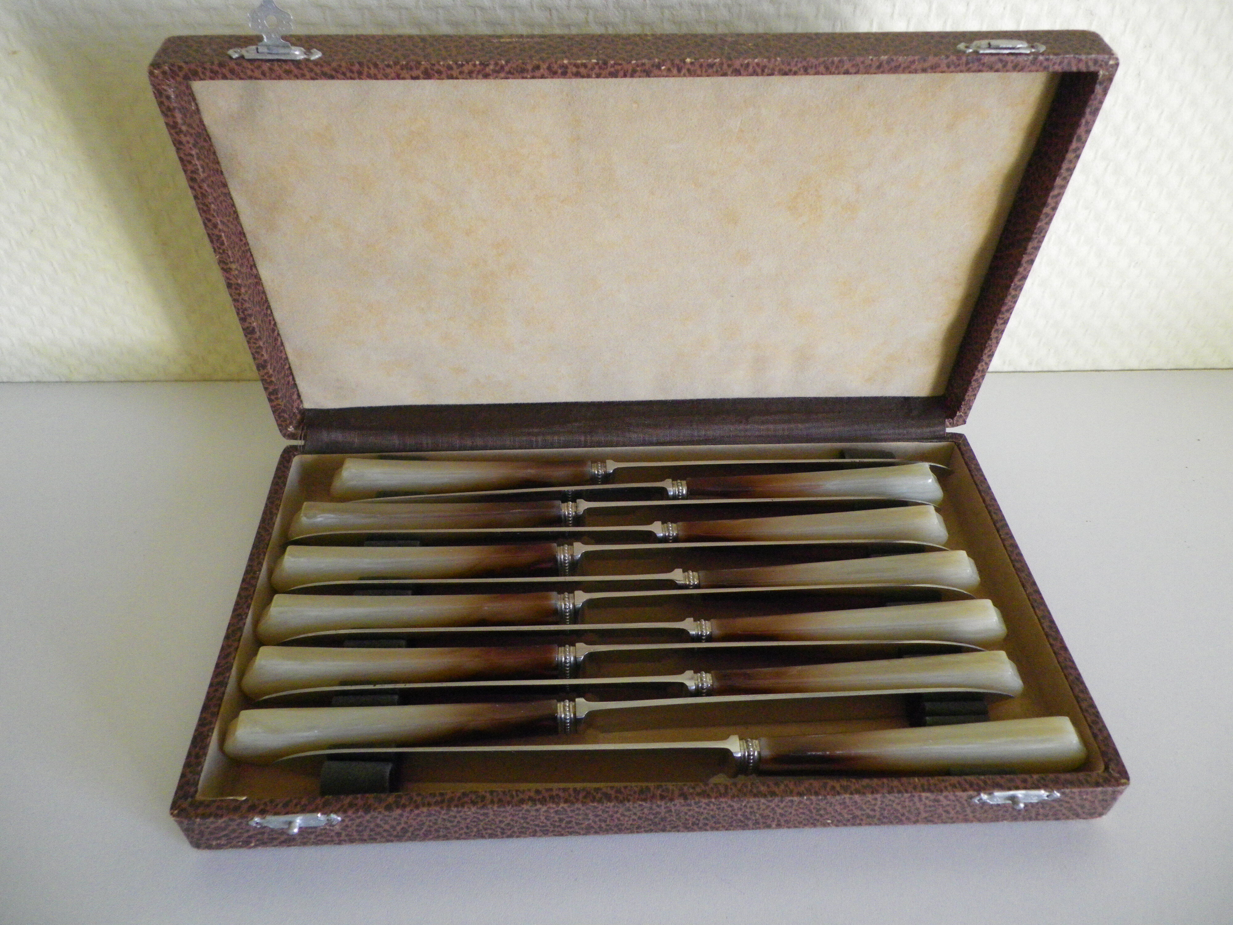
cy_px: 462
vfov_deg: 49.7
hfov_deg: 63.4
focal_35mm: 28
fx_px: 997
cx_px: 616
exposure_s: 1/60
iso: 400
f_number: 2.6
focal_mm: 4.9
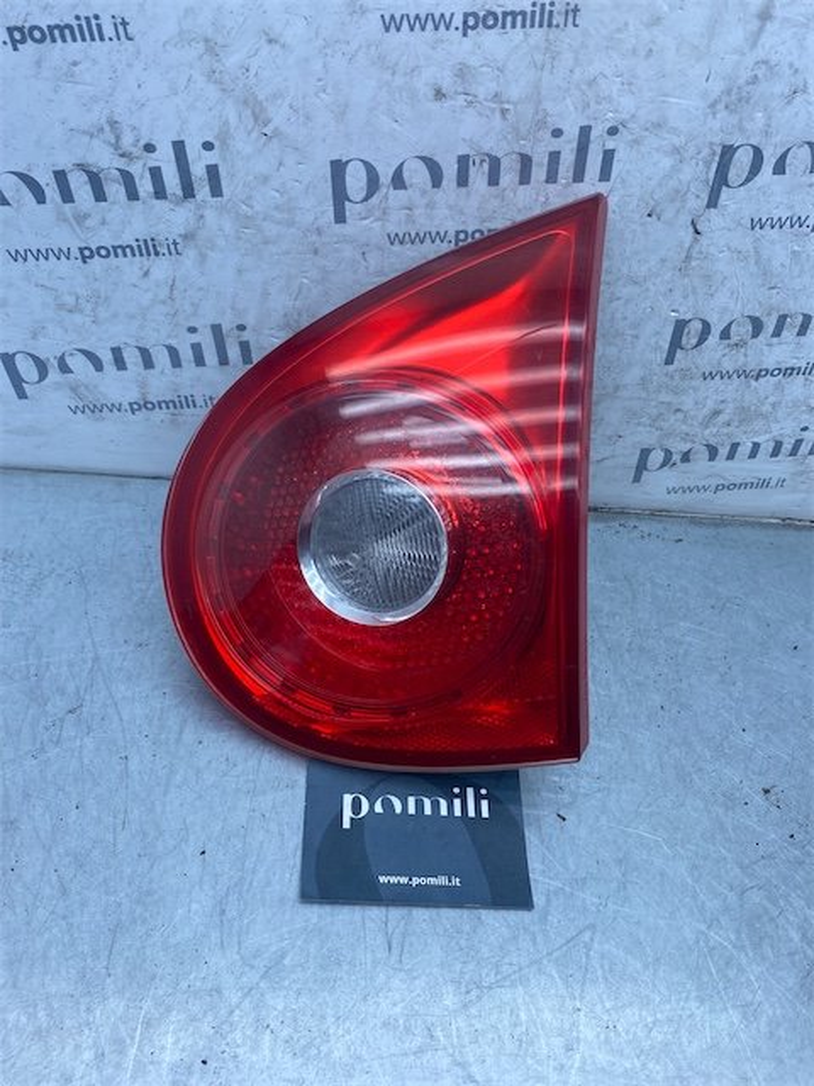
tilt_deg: -48.5
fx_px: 815
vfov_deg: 67.3
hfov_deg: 53.1
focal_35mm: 26
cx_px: 407
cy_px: 543
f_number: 1.8
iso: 32
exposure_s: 1/799
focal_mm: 4.25
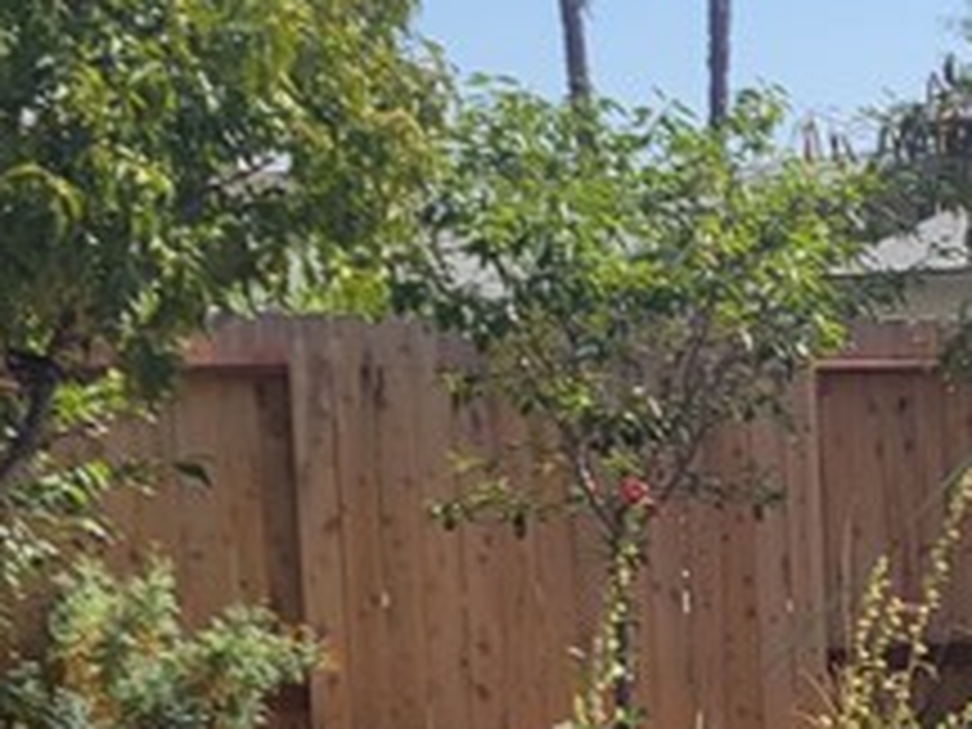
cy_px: 828
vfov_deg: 11.8
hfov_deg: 14.2
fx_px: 3454
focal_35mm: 123
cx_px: 1728
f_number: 1.8
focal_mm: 5.4
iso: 40
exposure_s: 1/2077
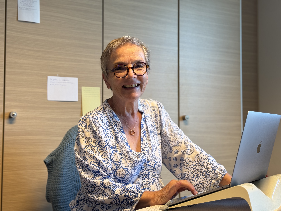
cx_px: 140
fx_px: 390
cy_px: 106
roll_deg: +0.1
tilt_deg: +3.4
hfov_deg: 39.7
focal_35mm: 48
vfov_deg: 30.3
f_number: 1.78
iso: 64
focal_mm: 6.76
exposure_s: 1/100
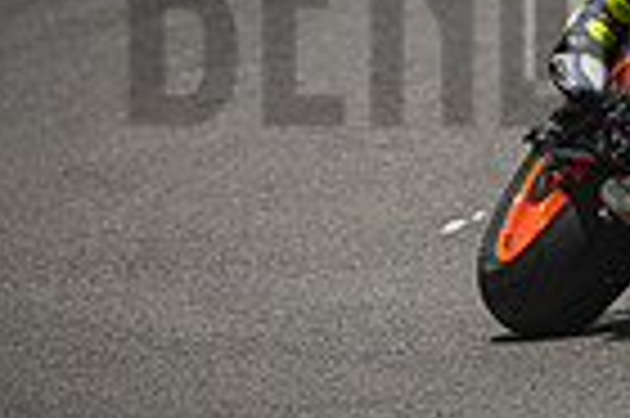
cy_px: 11
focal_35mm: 1242
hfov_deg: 1.7
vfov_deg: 1.1
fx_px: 21709
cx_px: 1076
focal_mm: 200
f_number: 2.8
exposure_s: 1/2000
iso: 125
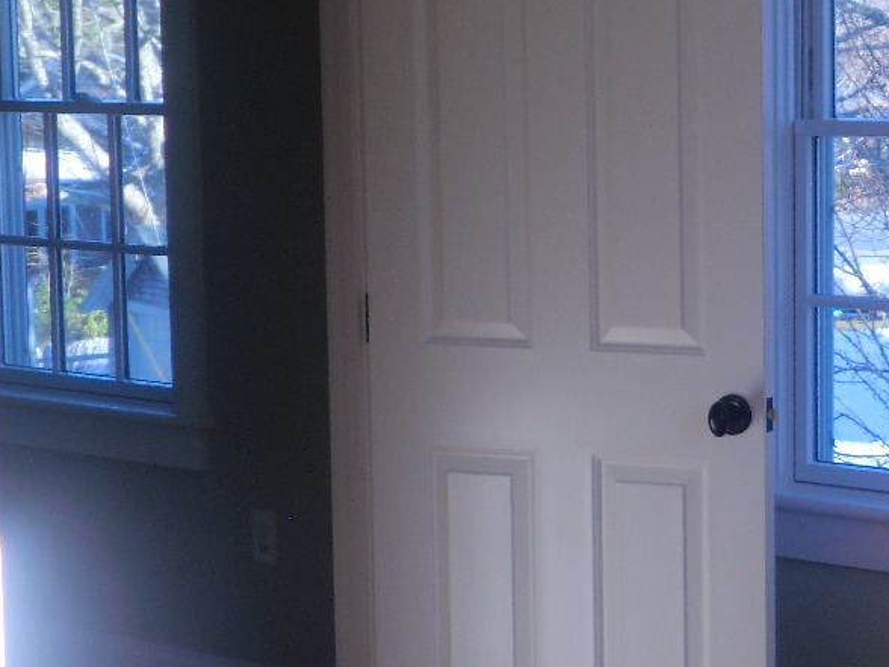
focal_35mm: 93
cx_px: 1027
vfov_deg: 15.9
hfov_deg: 20.0
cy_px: 263
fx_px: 2388
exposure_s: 1/60
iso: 50
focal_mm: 6.9
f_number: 3.9
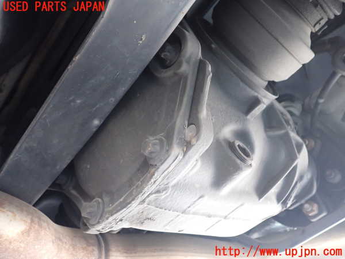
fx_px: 299
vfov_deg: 46.8
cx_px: 172
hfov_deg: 60.0
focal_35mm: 30
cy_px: 130
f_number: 2.3
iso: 400
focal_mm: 5.4
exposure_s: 1/30
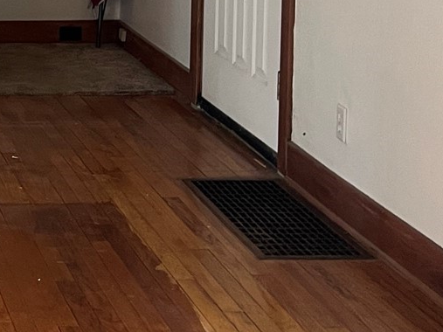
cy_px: -100
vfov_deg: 13.6
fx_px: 1343
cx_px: -152
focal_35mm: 105
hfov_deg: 17.4
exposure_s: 1/60
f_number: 1.5
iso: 250
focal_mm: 5.7
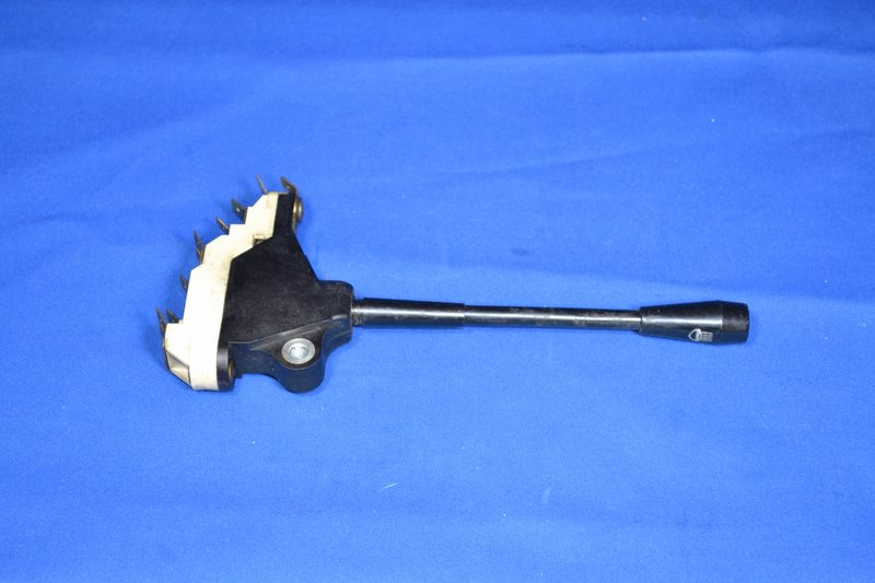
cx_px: 438
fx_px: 2005
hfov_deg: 24.6
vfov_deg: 16.5
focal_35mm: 82
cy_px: 292
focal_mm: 55
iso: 1400
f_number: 5.6
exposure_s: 1/60
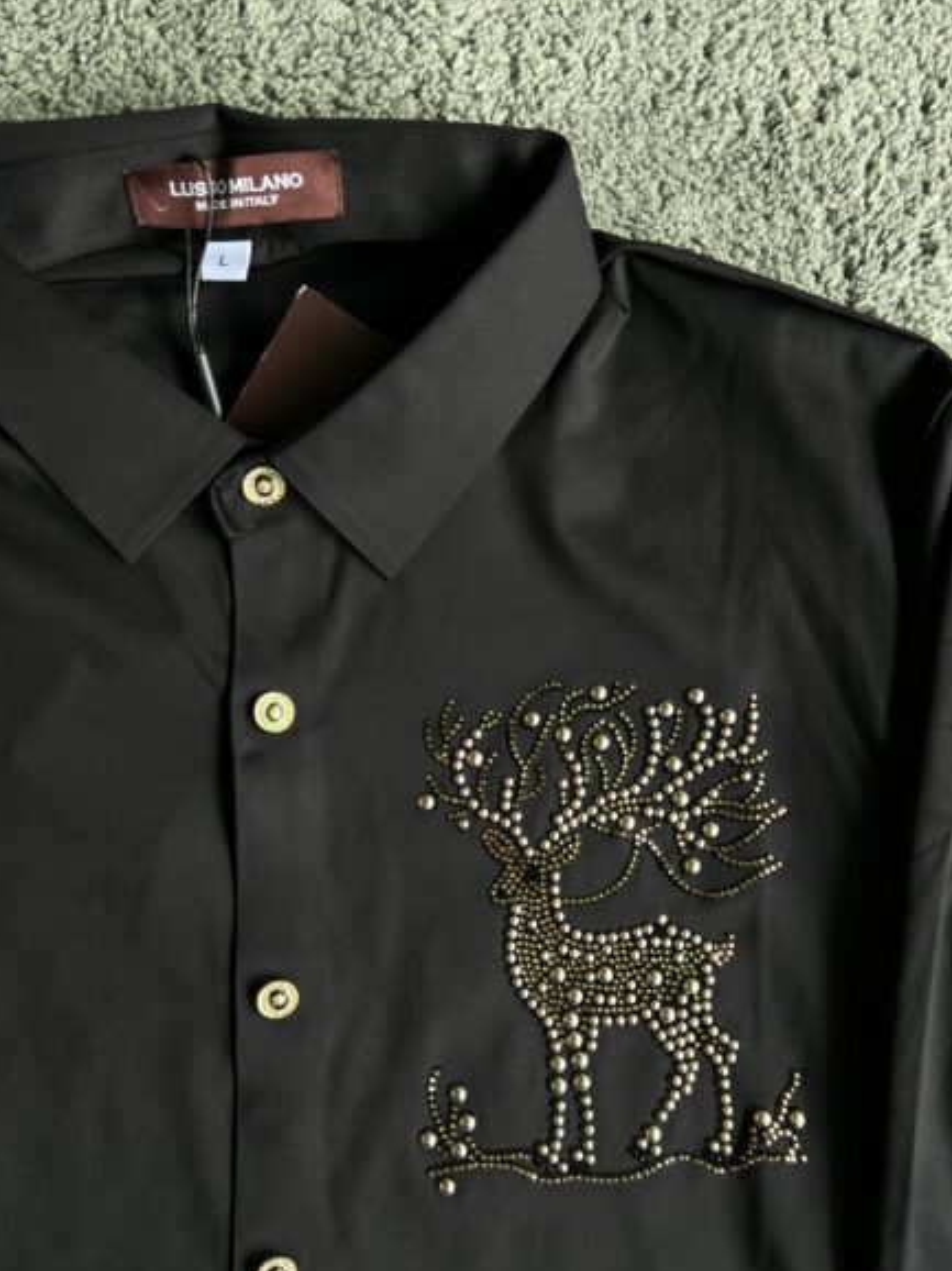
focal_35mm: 36
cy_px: 721
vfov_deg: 51.2
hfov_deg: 39.6
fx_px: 1321
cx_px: 501
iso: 40
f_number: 1.5
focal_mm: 5.7
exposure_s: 1/100
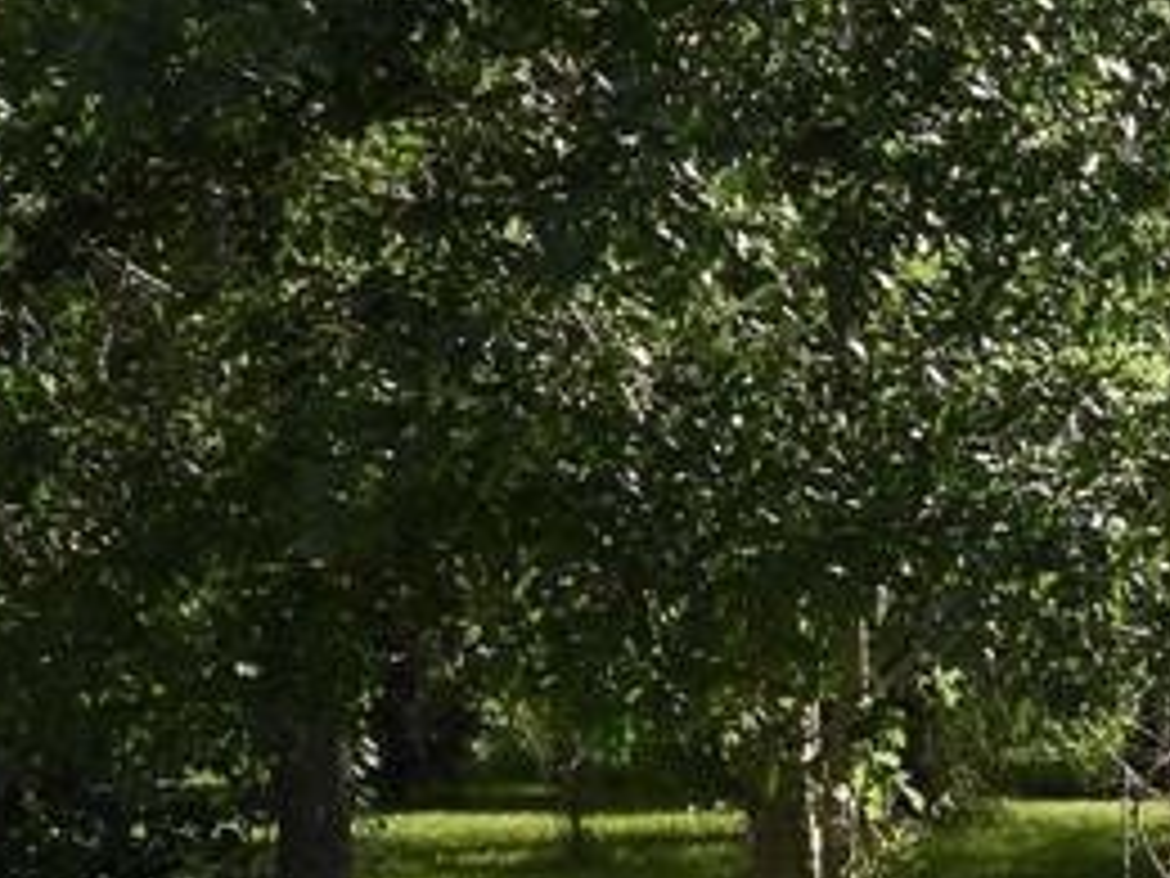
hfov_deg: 13.5
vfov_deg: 10.7
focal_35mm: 138
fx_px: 4664
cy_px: 482
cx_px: 1732
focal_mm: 6.3
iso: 100
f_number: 3.2
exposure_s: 1/640
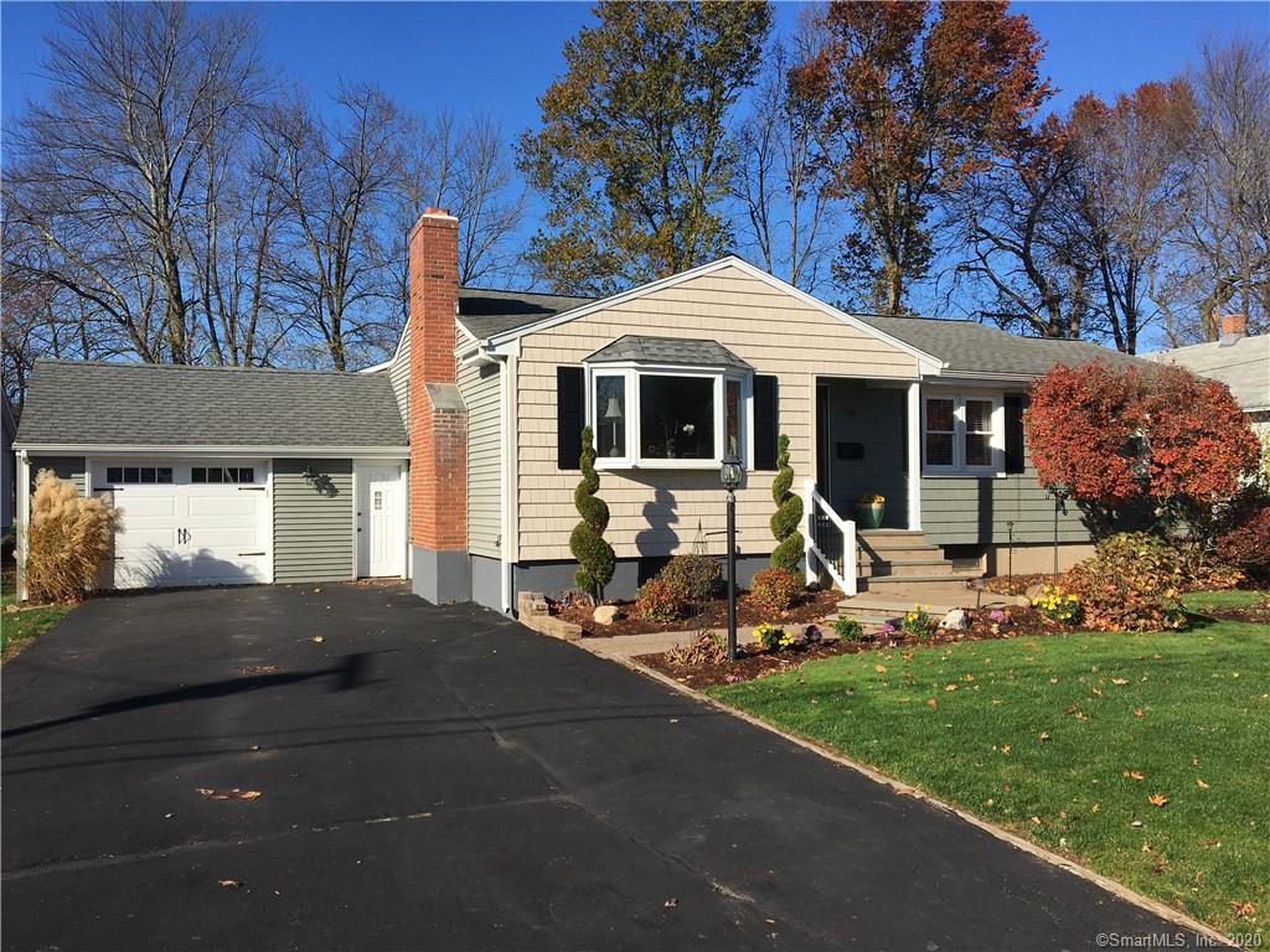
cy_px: 476
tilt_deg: +1.3
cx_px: 635
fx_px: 1064
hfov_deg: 61.7
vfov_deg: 48.2
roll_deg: +0.8
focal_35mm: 29
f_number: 2.2
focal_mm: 4.15
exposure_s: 1/1789
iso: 25
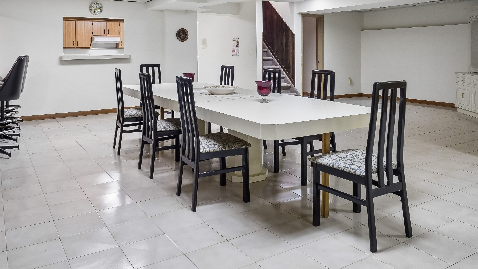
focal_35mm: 29
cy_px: 52
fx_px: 368
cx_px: 220
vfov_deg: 38.6
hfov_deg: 66.0
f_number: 8
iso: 800
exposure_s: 1/10
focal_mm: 16
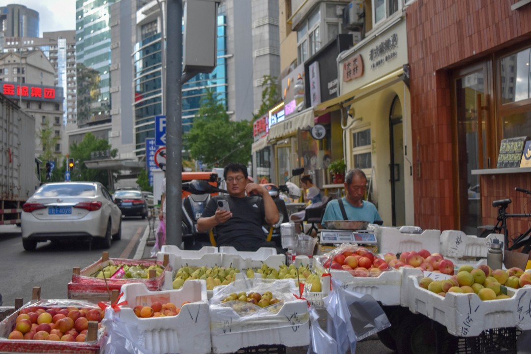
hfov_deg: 53.1
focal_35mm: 36
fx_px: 531
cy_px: 177
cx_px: 266
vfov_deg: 36.9
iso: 800
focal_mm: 24
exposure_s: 1/1000
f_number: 4
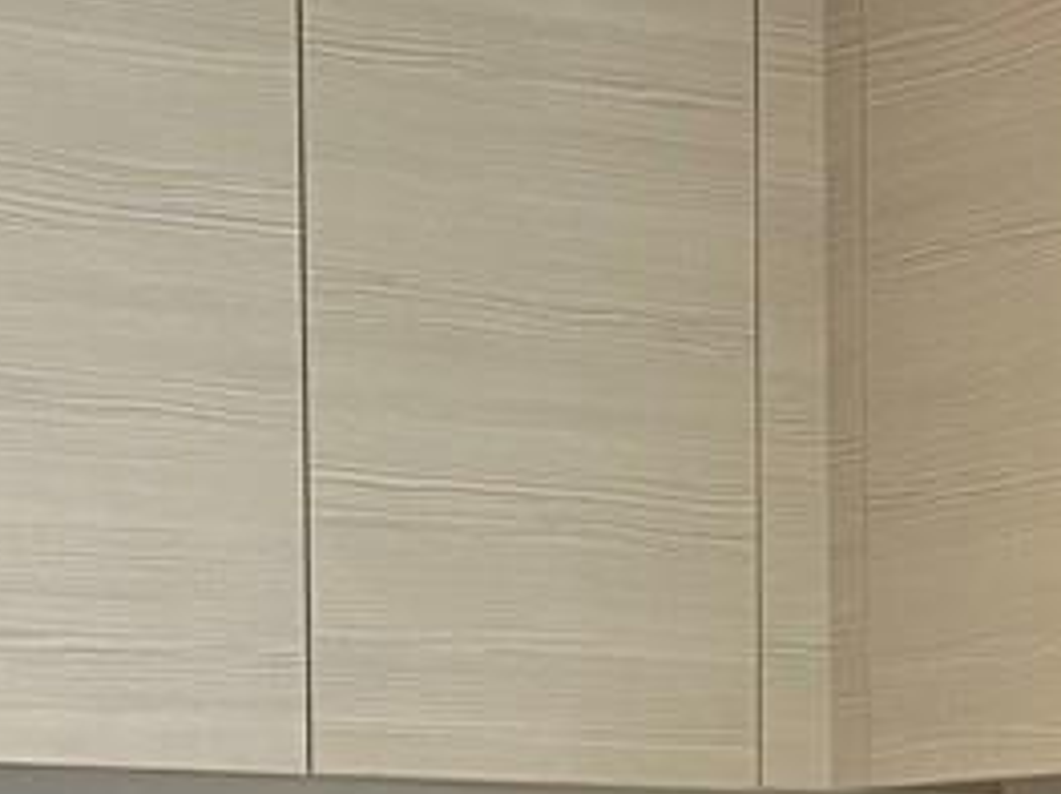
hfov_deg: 13.4
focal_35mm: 146
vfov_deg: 9.9
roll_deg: +0.5
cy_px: 1173
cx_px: 904
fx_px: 4473
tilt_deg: -2.4
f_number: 1.78
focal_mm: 6.86
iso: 200
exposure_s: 1/120
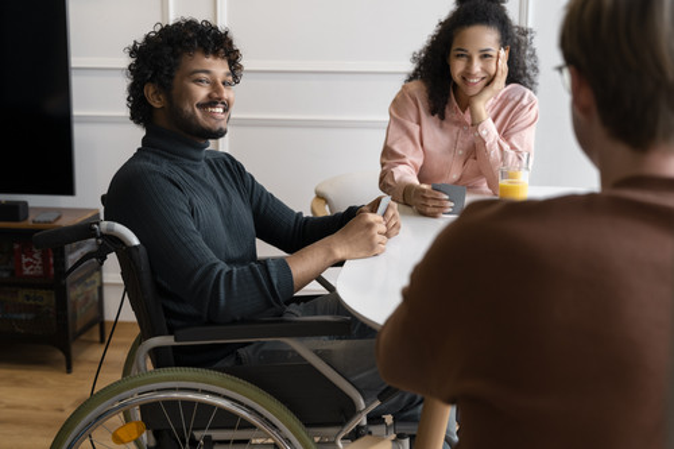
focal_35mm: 50
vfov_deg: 27.0
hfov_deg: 39.7
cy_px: 224
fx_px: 934
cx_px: 337
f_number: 3.5
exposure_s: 1/125
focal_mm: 49.9
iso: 1000
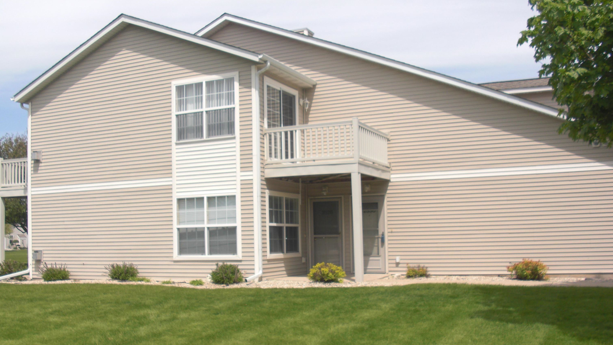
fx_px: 650
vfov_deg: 29.6
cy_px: 211
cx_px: 305
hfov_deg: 50.5
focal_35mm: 40
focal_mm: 6.3
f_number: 7.9
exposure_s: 1/160
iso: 50
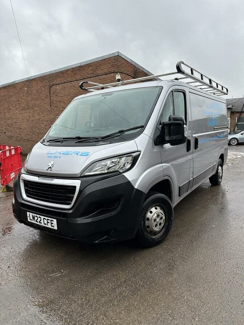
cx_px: 122
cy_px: 162
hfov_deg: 56.8
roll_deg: +0.9
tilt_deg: -8.4
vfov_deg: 71.6
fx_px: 226
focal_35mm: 24
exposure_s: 1/694
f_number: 1.78
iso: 80
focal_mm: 6.86
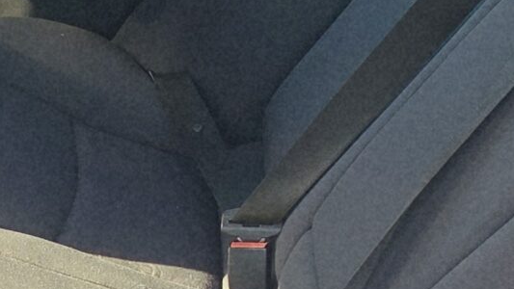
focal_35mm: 68
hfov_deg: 28.8
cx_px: -16
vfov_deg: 16.3
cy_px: 426
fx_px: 927
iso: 50
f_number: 2.2
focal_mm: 2.2
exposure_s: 1/152
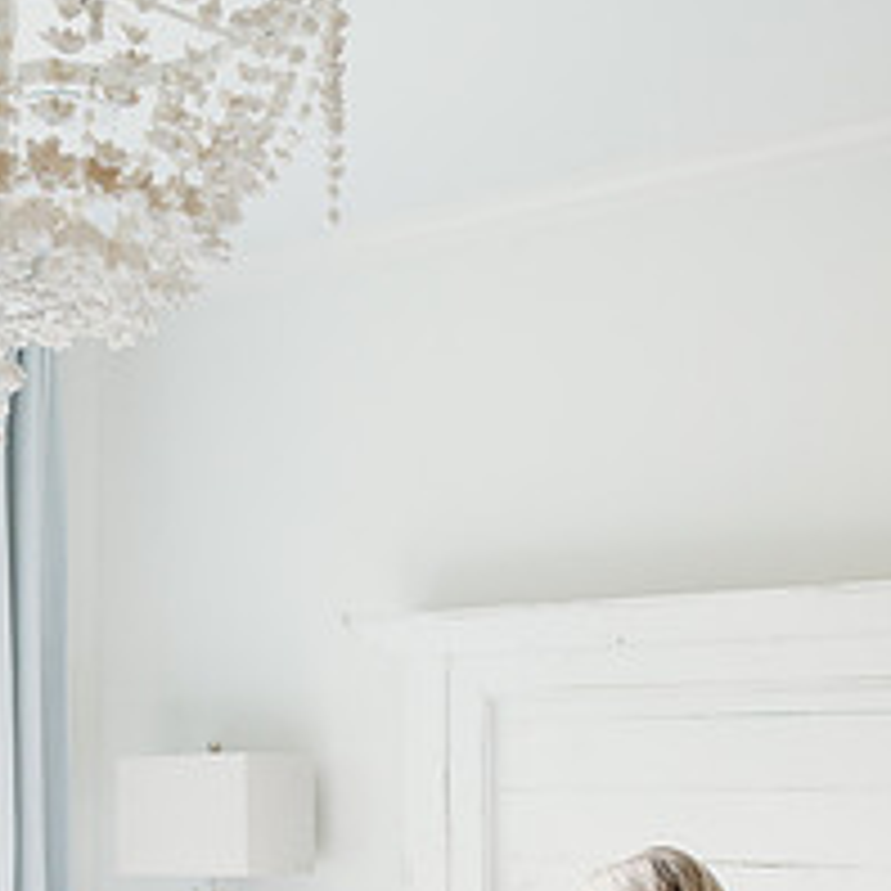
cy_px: 714
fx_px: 1806
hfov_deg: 27.7
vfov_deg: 27.2
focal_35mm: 62
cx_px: 375
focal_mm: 24
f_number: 2.8
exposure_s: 1/200
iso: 800
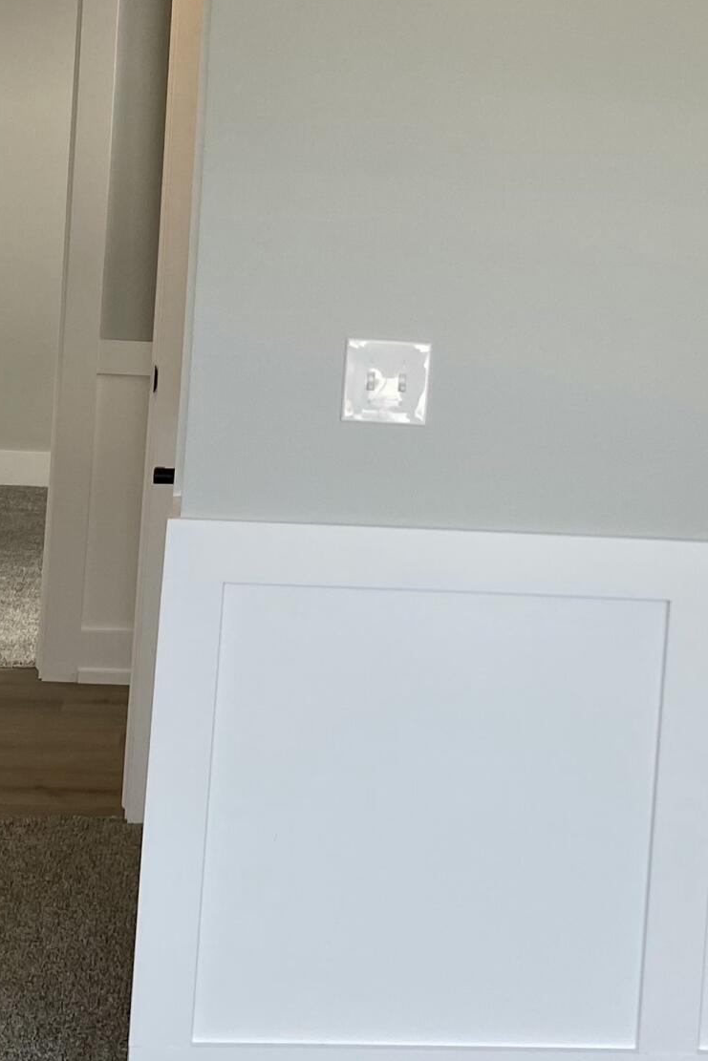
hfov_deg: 18.6
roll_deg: -4.1
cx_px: 536
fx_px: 2153
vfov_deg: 27.5
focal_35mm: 73
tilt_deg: -4.6
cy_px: 327
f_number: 1.8
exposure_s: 1/122
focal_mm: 4.25
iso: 50
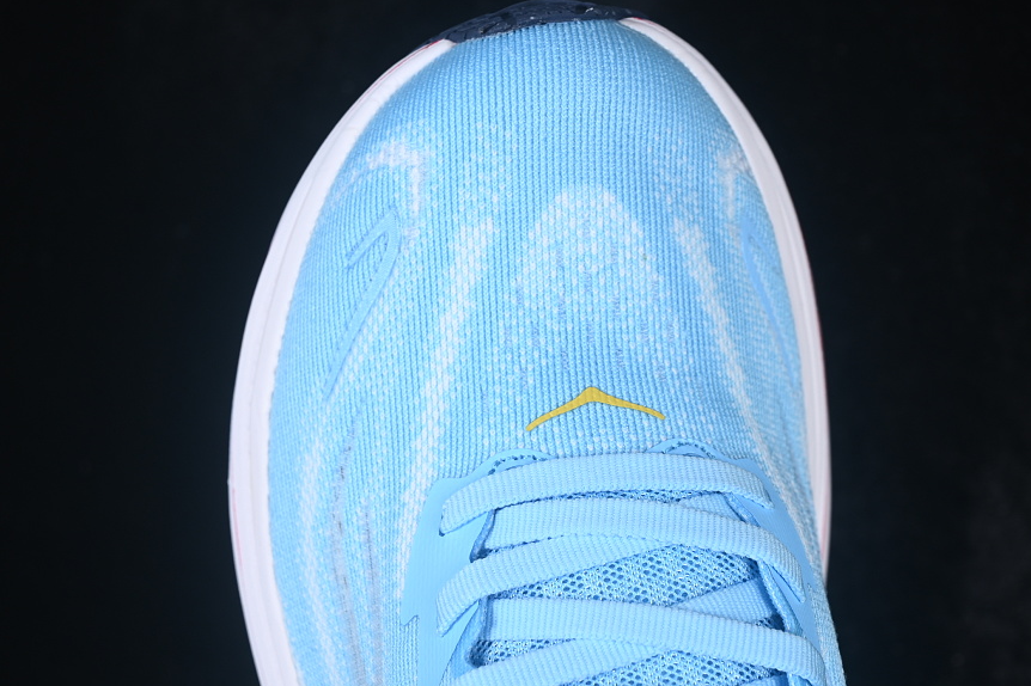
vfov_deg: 14.5
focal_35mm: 94
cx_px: 579
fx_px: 2691
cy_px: 416
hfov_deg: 21.7
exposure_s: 1/80
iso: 160
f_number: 7.1
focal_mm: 50
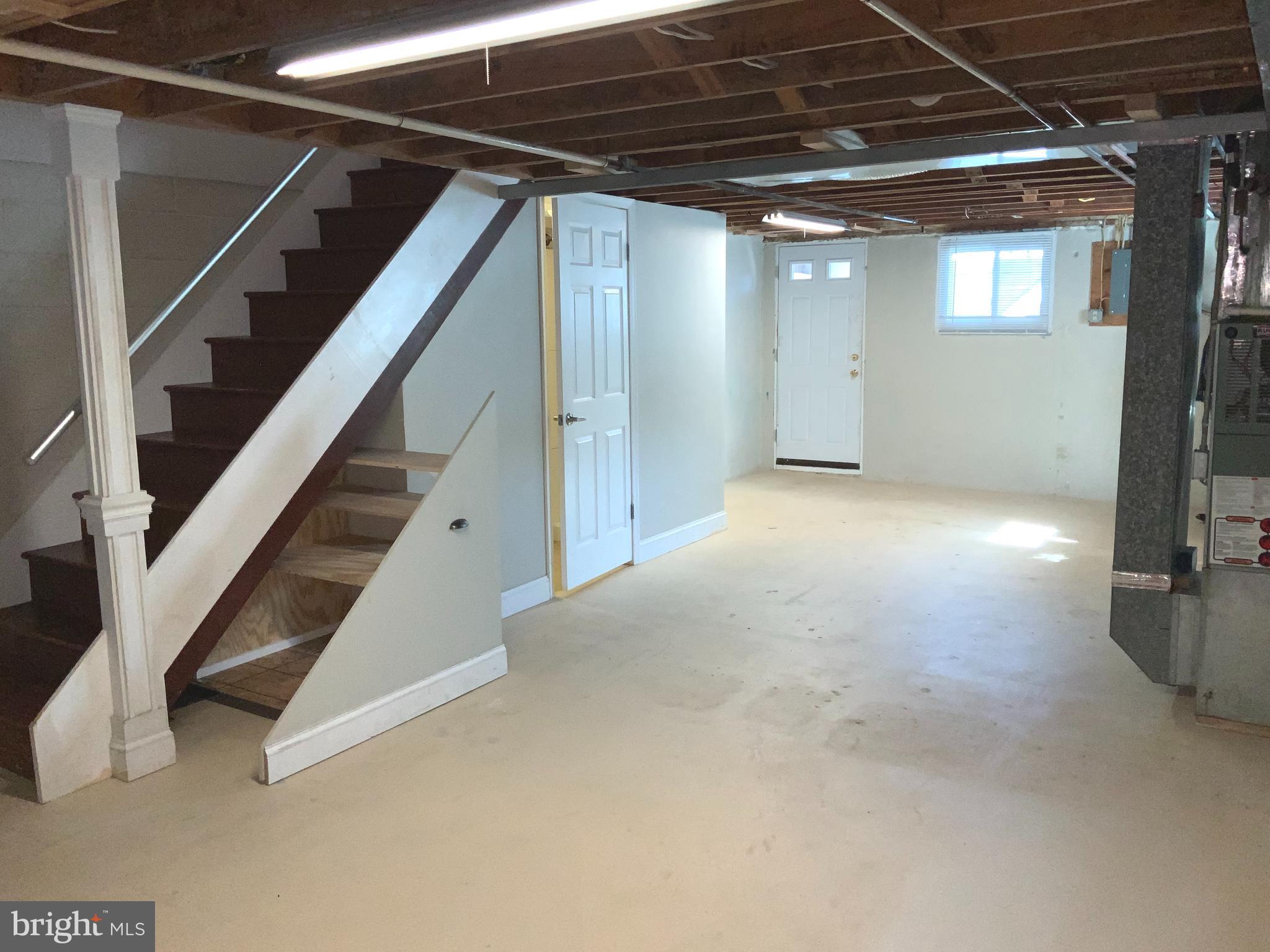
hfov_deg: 61.7
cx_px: 635
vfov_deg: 48.2
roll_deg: +0.7
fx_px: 1064
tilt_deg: -9.5
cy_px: 476
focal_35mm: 29
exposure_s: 1/60
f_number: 1.8
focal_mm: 3
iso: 80
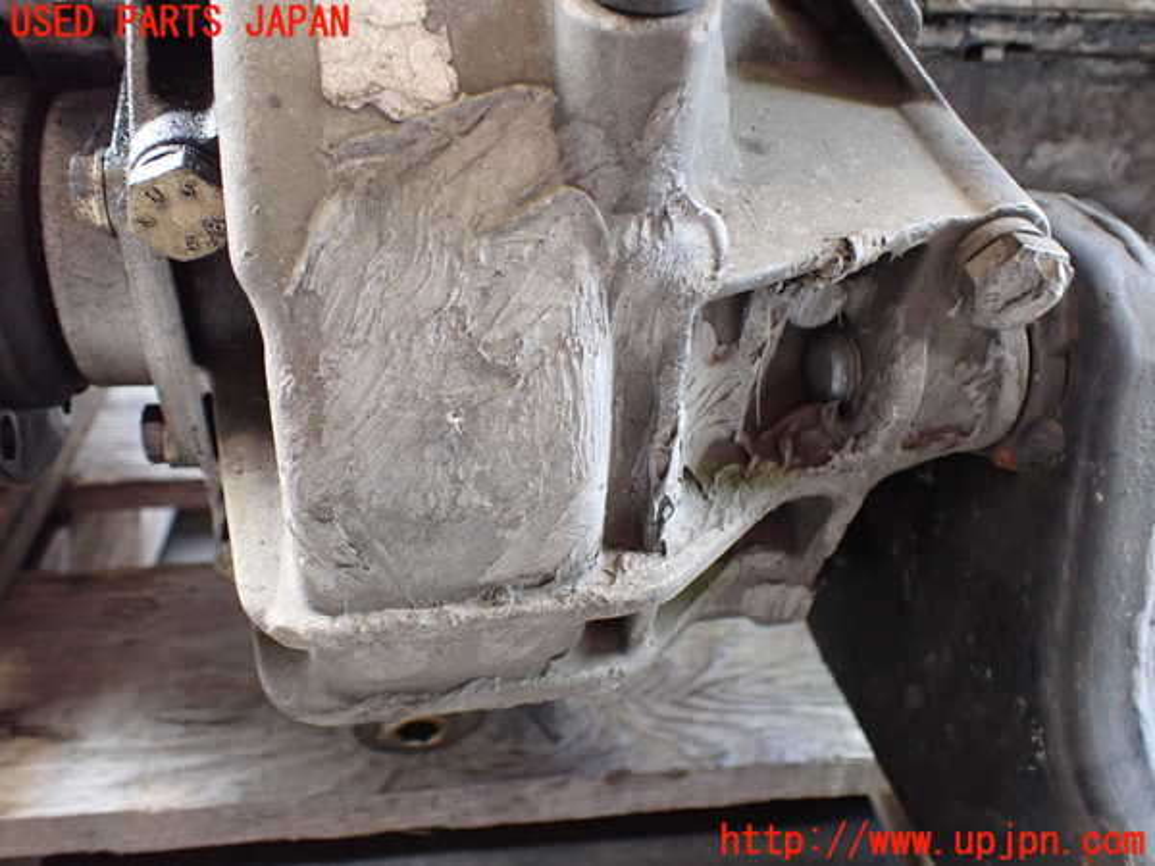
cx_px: 578
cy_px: 433
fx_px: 1001
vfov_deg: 46.8
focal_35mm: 30
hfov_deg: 60.0
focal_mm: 5.4
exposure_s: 1/50
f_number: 2.3
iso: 800
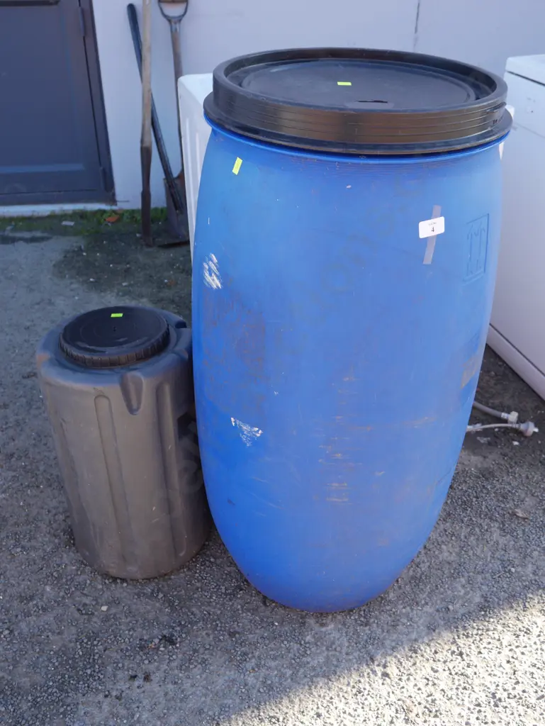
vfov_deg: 56.8
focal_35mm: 32
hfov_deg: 44.2
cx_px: 272
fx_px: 671
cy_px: 363
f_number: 4.5
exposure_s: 1/125
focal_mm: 16
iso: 200
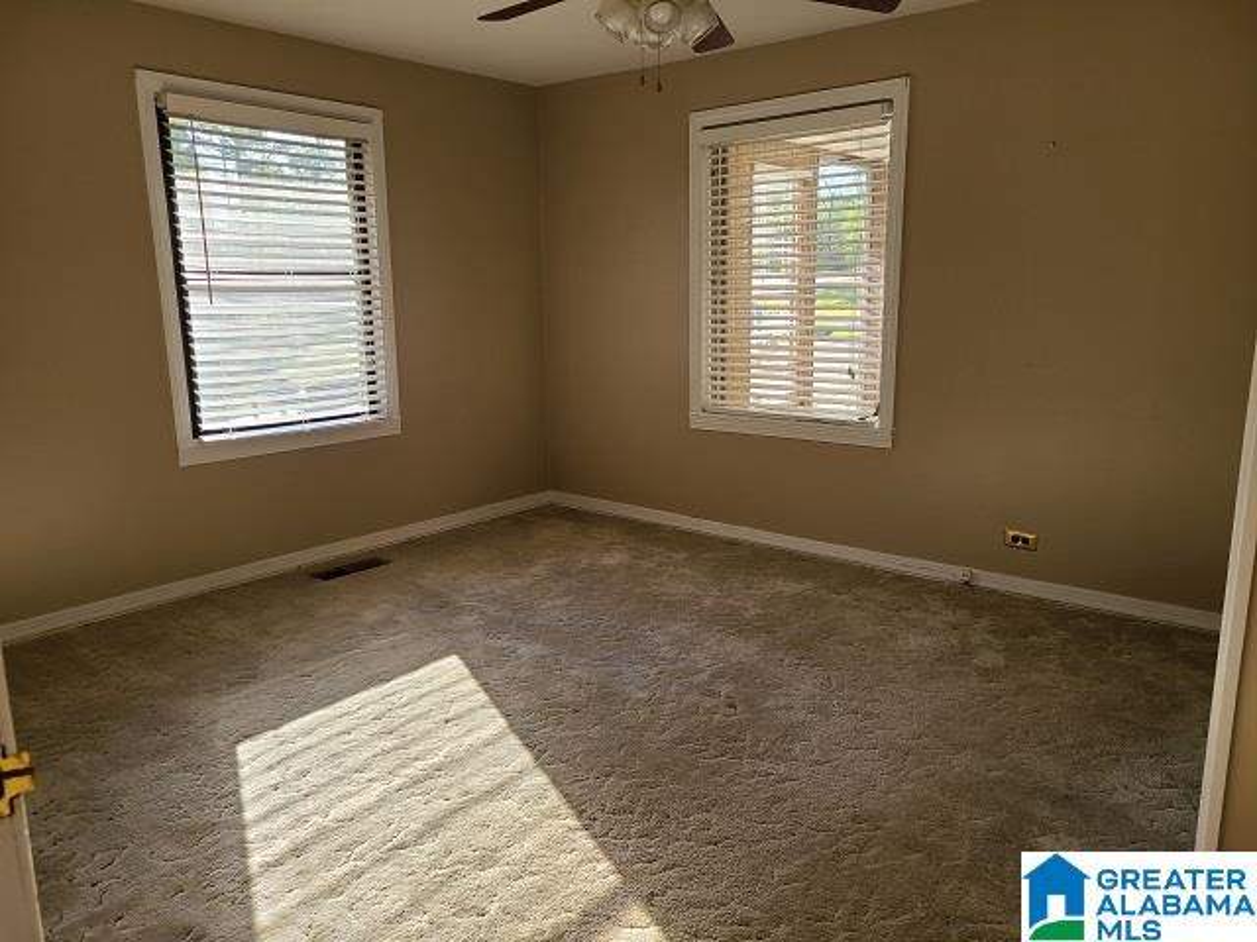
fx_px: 944
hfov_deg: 67.3
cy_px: 471
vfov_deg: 53.1
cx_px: 628
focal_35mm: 26
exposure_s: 1/258
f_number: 1.8
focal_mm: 5.4
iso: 40
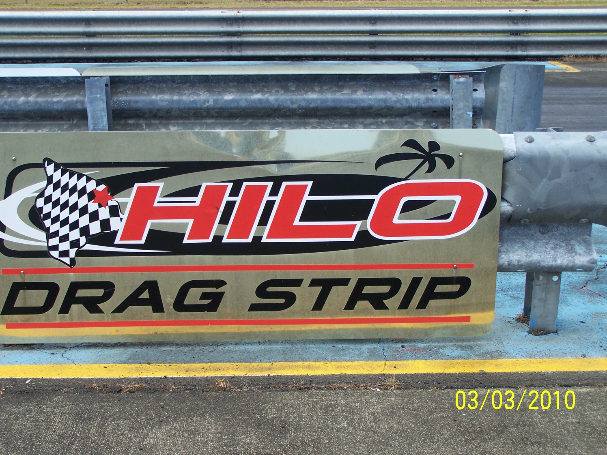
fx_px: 1035
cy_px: 228
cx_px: 304
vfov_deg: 24.8
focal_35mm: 59
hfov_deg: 32.7
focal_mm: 9.8
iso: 80
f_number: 3.1
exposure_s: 1/800
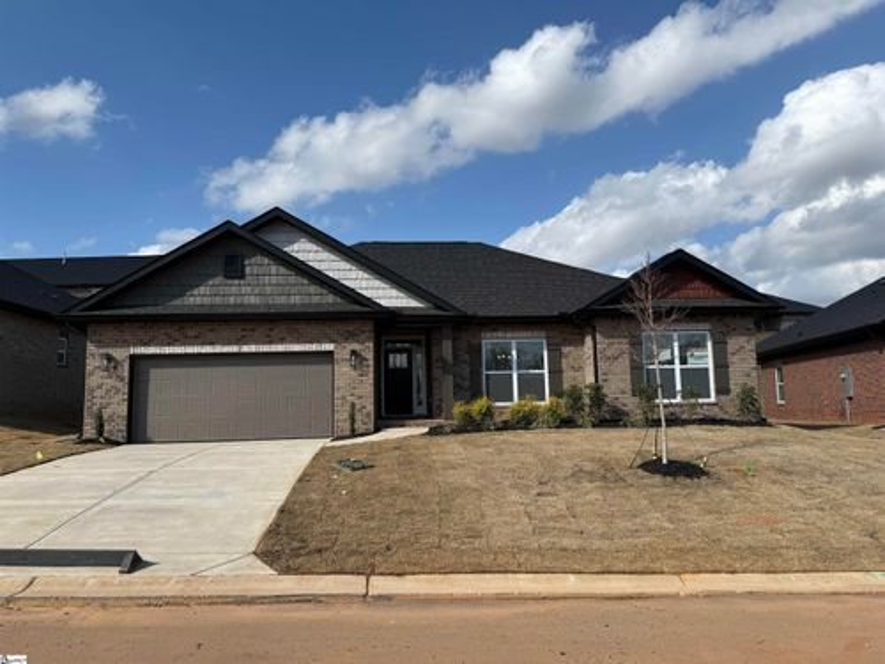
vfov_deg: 56.8
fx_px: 614
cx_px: 442
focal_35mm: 24
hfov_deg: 71.6
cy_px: 332
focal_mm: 6.76
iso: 80
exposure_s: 1/6173
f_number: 1.78
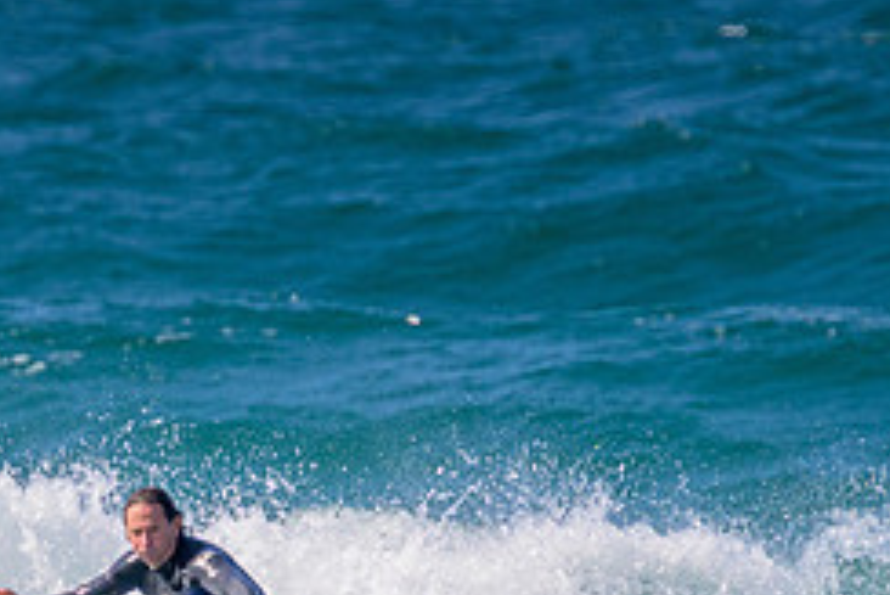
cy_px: 688
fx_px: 46949
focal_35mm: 1898
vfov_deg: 0.7
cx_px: 314
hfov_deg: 1.1
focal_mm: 800
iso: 1100
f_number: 11
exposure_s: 1/2000
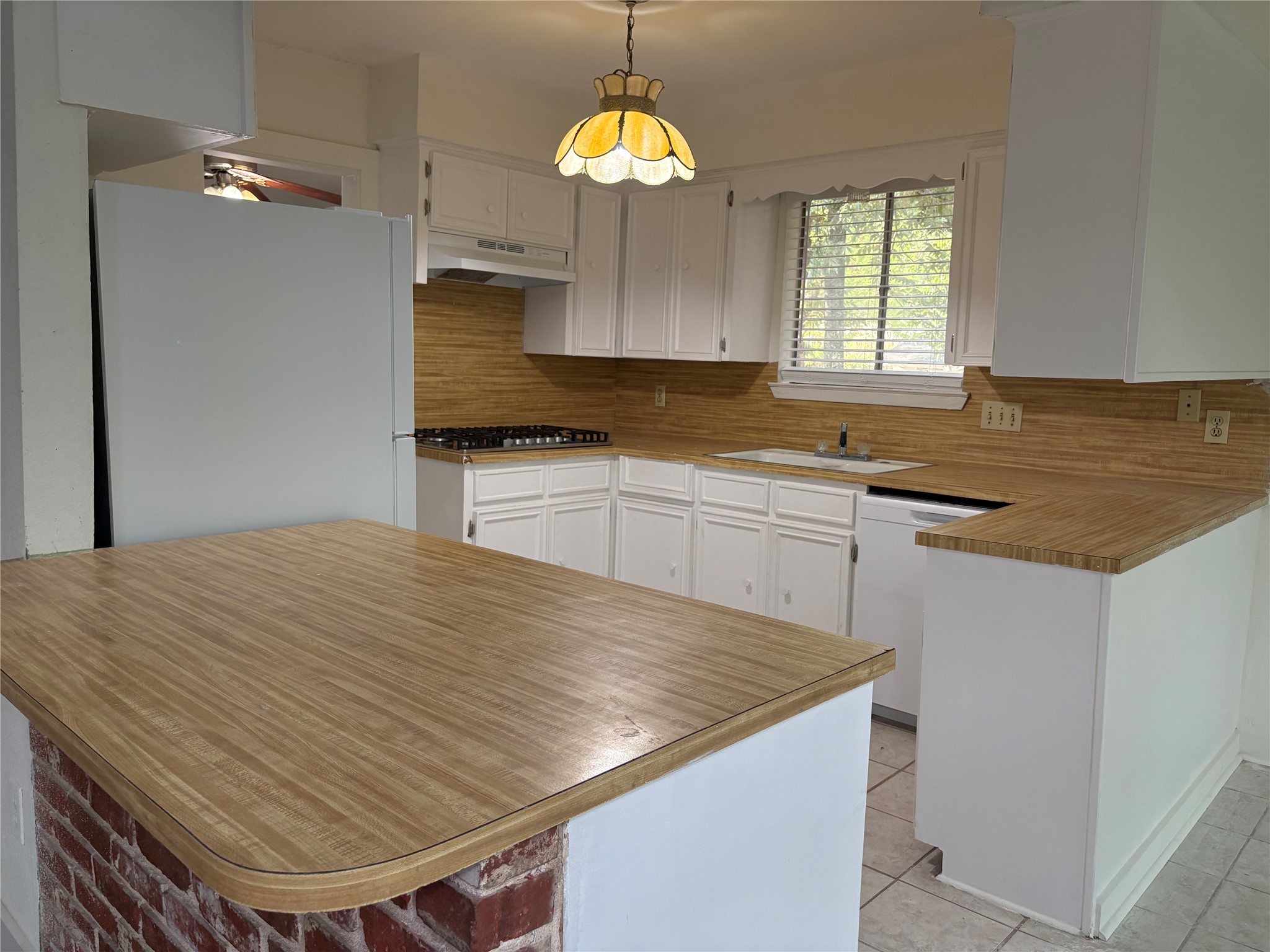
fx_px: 954
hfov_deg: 67.3
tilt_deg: -6.7
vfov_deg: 53.1
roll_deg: -1.9
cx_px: 635
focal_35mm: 26
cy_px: 476
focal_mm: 5.96
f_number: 1.6
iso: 160
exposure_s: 1/120
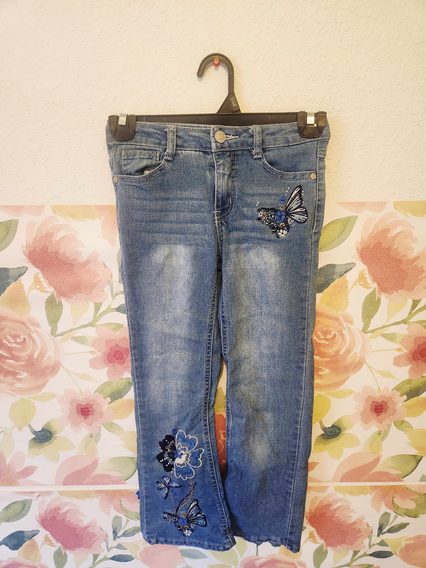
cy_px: 284
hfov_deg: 58.9
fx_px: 377
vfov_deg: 73.9
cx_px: 213
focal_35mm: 23
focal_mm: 5.4
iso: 500
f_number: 1.8
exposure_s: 1/40
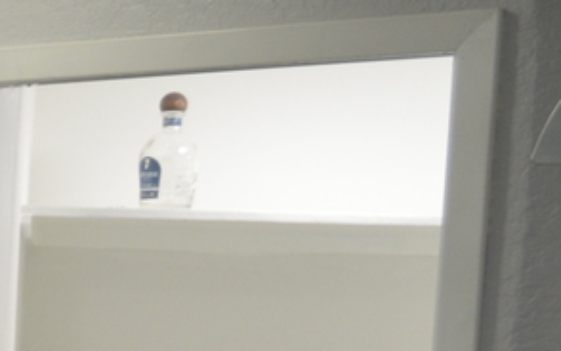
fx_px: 2325
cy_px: 544
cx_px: -903
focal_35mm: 152
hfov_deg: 11.0
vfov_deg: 8.4
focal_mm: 18
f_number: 4
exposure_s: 1/60
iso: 400
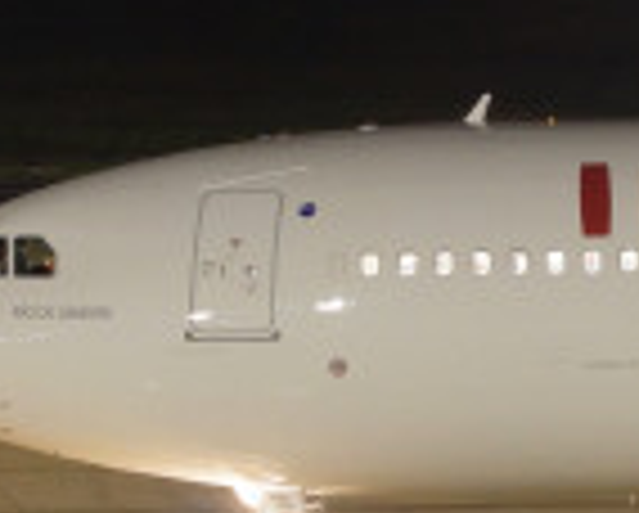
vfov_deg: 3.1
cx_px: 1962
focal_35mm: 507
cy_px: 367
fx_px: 9602
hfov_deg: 3.7
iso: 200
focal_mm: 50
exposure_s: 6
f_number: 8
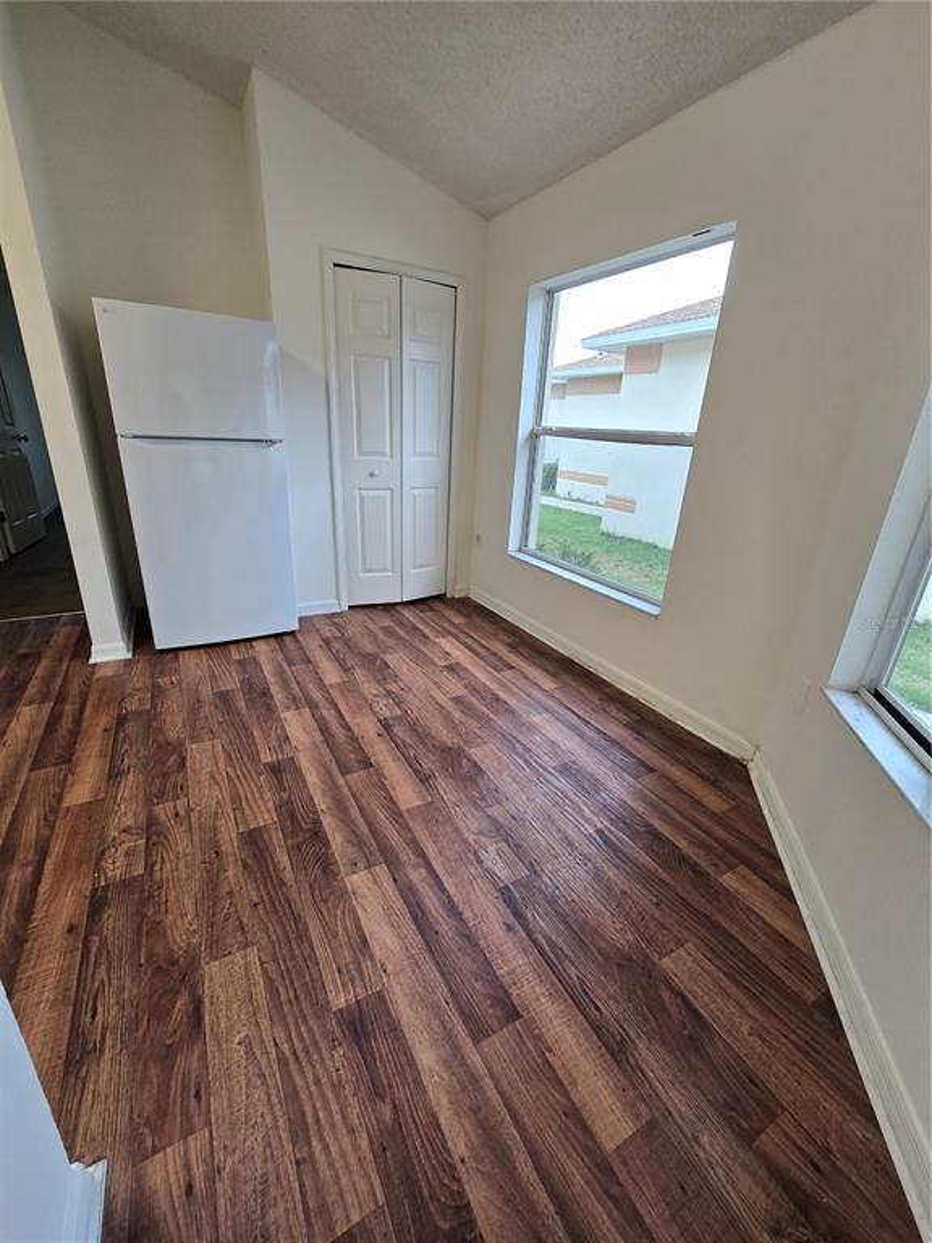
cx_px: 466
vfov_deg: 106.2
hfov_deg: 89.9
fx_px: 467
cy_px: 622
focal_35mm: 13
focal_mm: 2.2
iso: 64
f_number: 2.2
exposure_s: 1/60
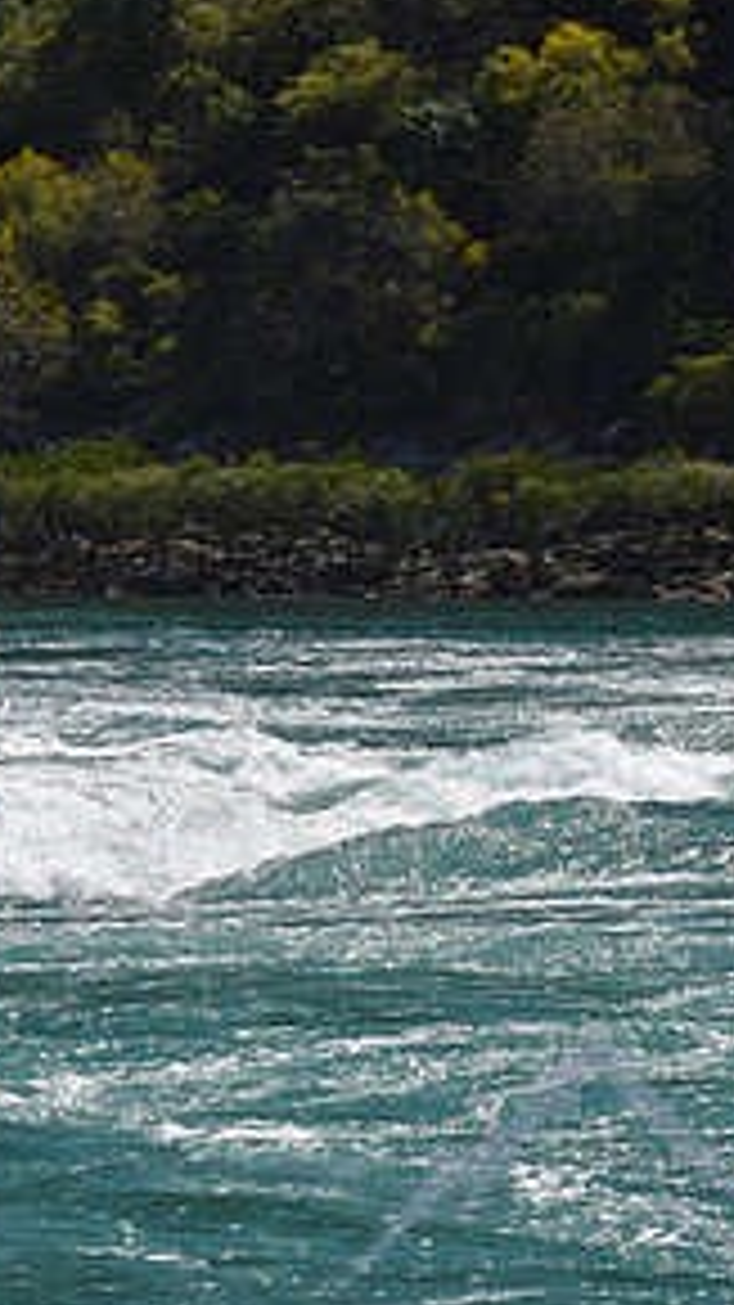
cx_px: -203
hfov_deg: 9.0
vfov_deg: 16.3
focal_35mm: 132
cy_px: 763
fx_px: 4570
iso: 200
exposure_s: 1/500
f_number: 11
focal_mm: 42
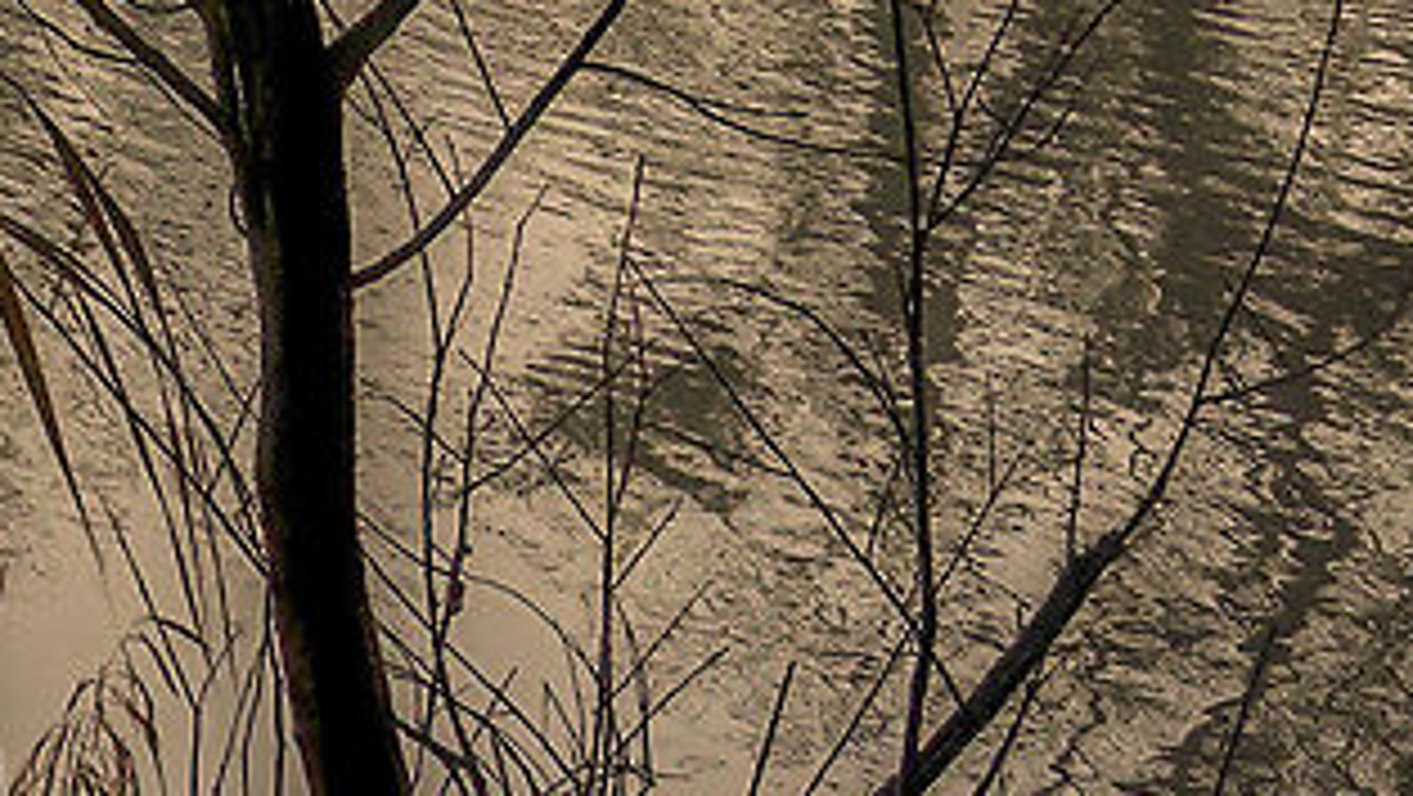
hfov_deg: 7.0
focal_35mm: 280
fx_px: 10496
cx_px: -2740
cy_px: -1873
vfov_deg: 4.2
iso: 400
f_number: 8
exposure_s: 1/3200
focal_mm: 35
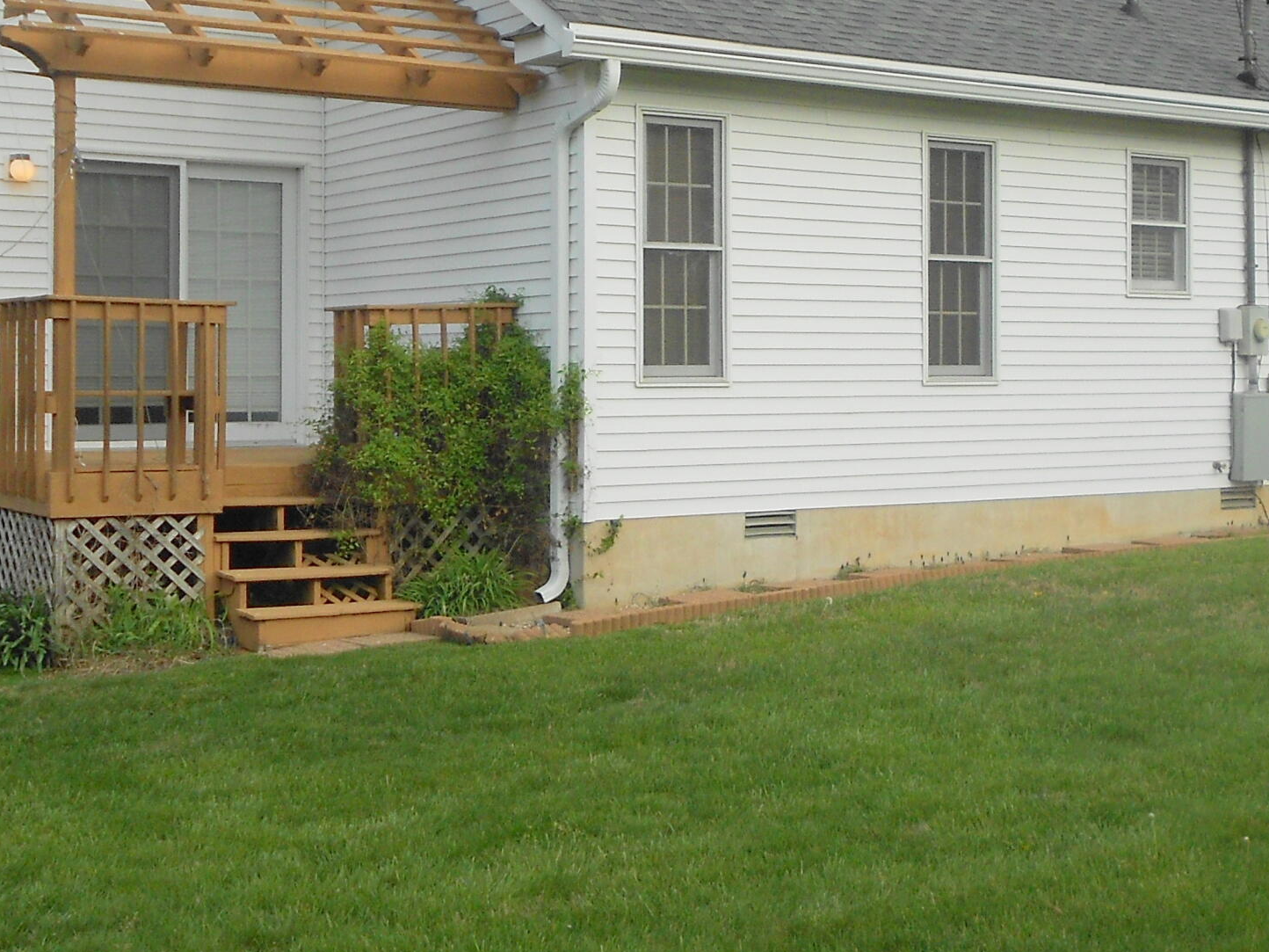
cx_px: 765
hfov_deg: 35.4
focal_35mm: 54
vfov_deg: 26.9
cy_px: 342
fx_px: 1980
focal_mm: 4.6
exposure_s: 1/640
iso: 80
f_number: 3.2
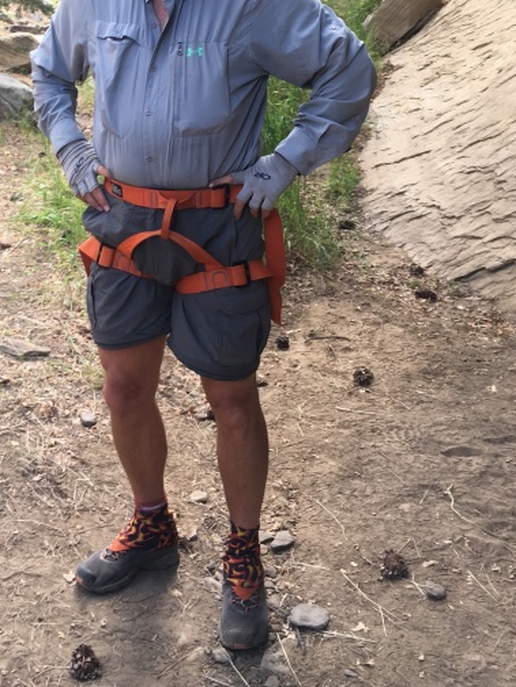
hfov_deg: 29.2
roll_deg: +0.8
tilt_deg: -12.4
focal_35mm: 49
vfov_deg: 37.7
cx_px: 127
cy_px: 150
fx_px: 973
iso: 32
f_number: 2.2
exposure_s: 1/60
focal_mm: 4.15
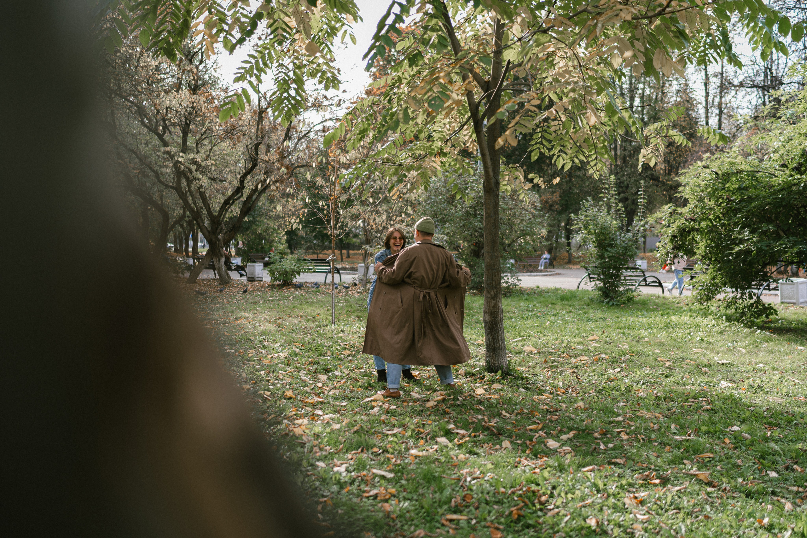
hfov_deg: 54.4
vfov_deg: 37.9
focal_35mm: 35
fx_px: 785
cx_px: 404
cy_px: 269
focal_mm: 35
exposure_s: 1/400
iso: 50
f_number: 1.4
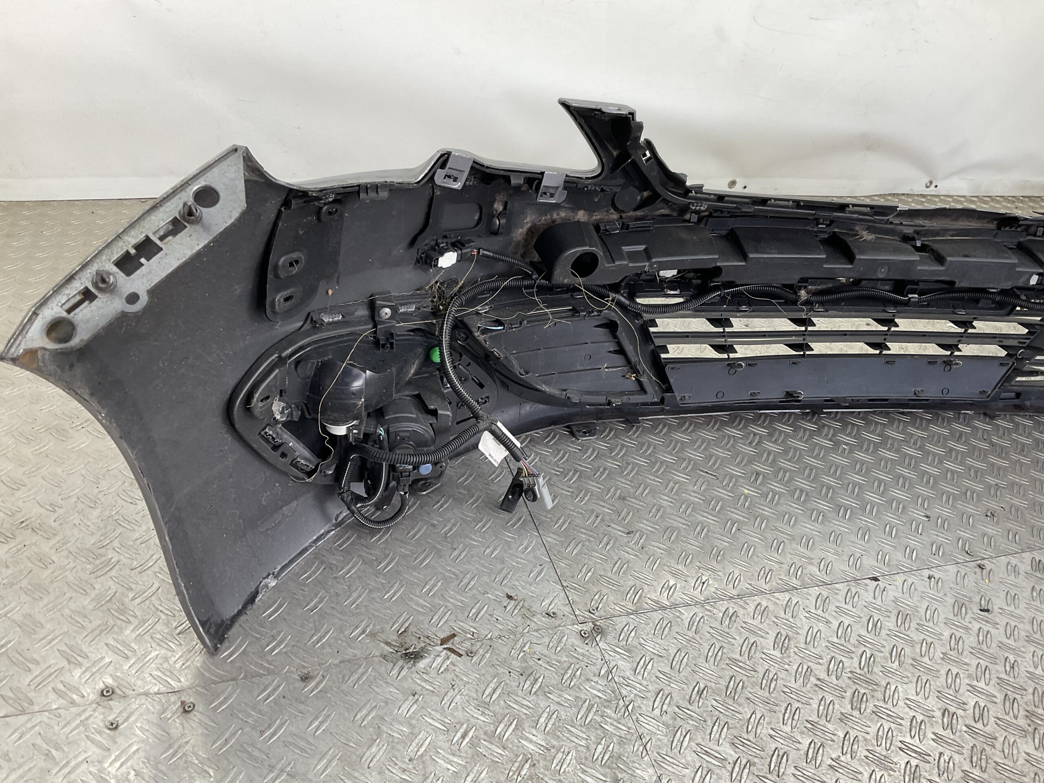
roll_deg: -11.0
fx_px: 875
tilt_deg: -34.3
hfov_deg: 61.7
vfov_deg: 48.2
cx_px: 522
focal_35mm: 29
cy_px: 392
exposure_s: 1/120
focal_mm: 3
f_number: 1.8
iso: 32
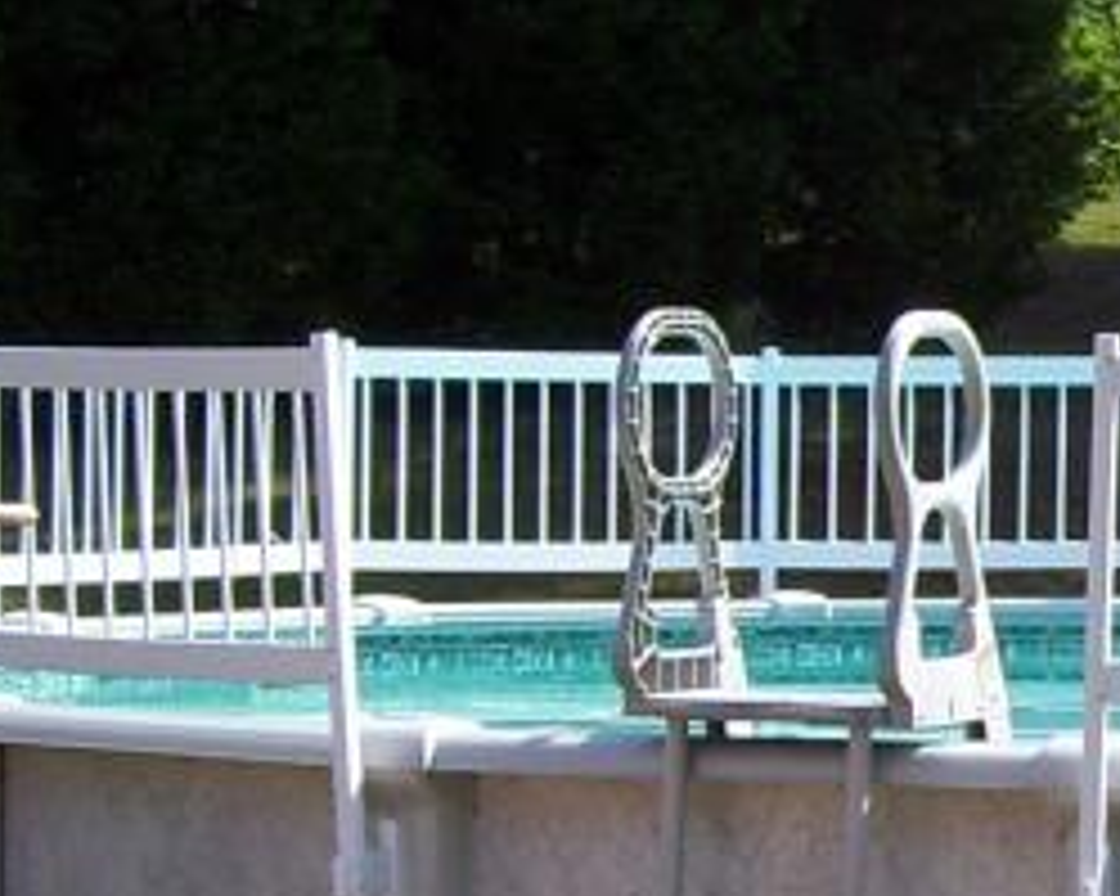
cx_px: 1408
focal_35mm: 181
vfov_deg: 8.5
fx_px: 5997
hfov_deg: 10.5
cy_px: 646
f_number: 4.8
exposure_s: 1/320
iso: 80
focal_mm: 6
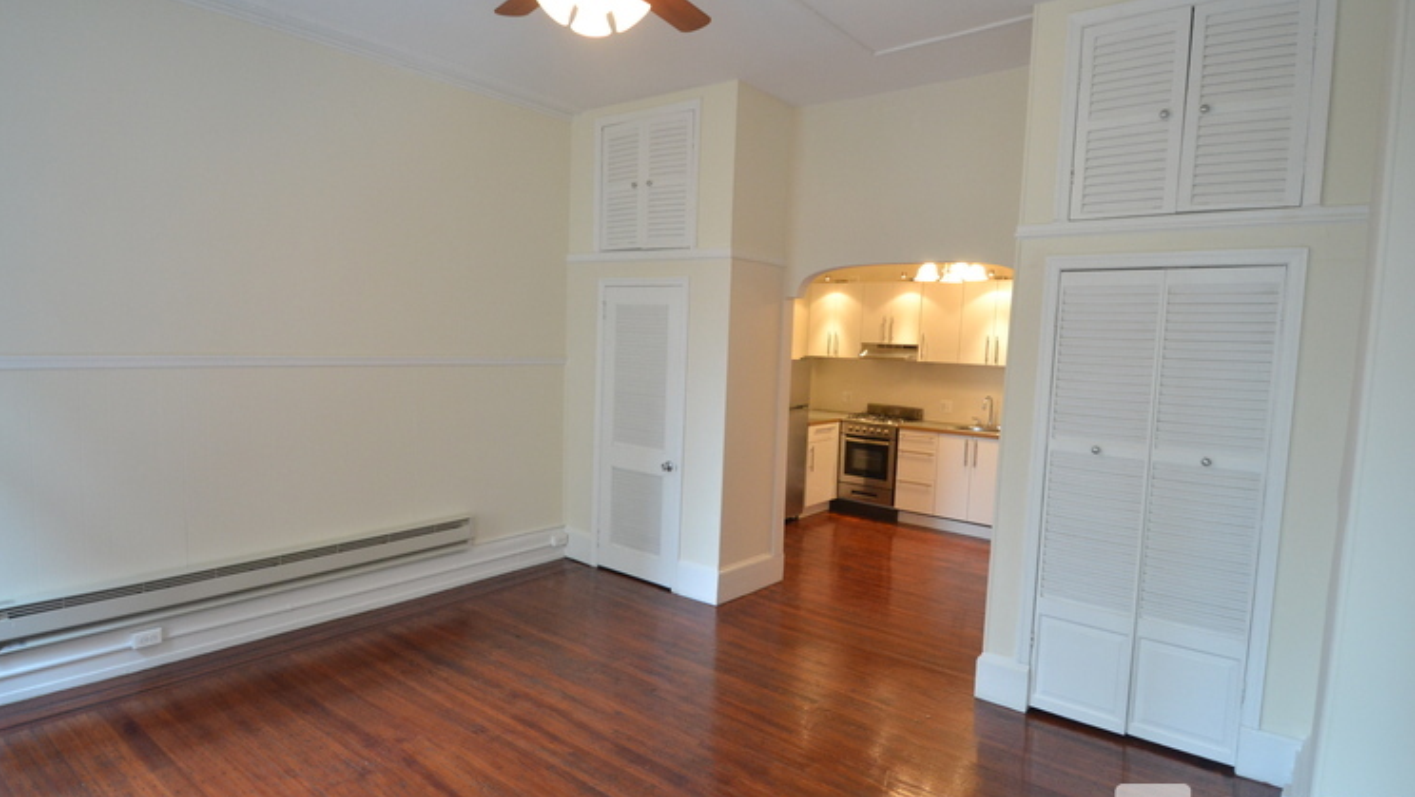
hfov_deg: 89.5
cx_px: 709
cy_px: 384
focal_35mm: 19
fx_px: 713
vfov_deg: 58.4
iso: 1400
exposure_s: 1/60
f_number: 4
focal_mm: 12
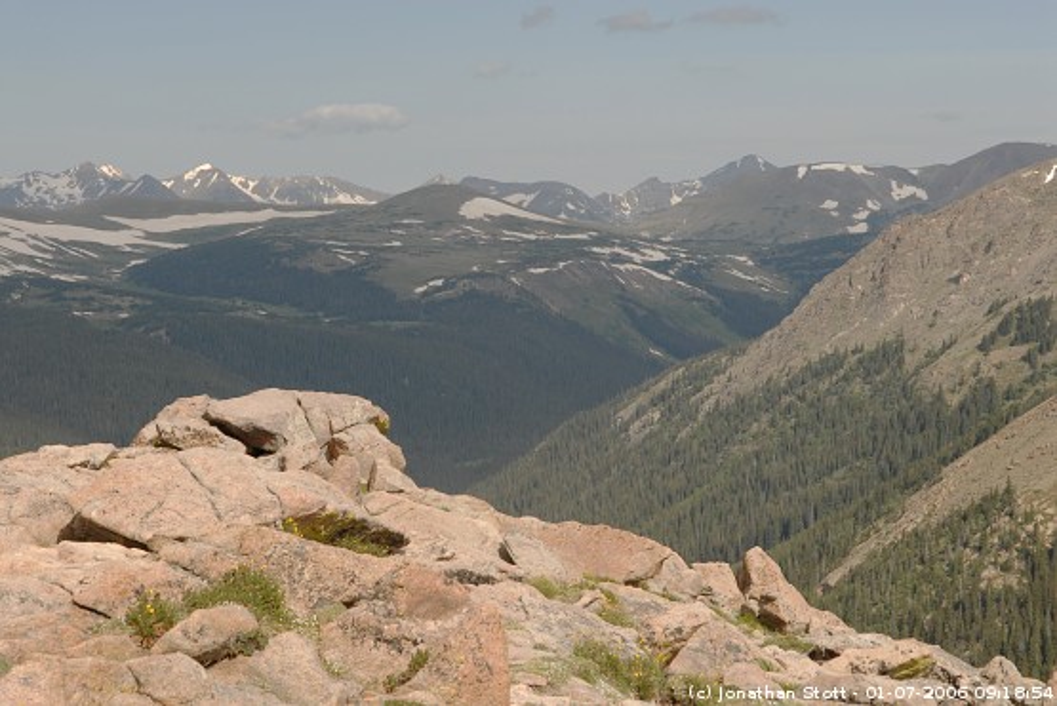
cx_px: 528
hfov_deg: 24.6
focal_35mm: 82
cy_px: 353
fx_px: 2424
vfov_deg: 16.6
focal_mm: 55
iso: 200
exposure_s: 1/125
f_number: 8
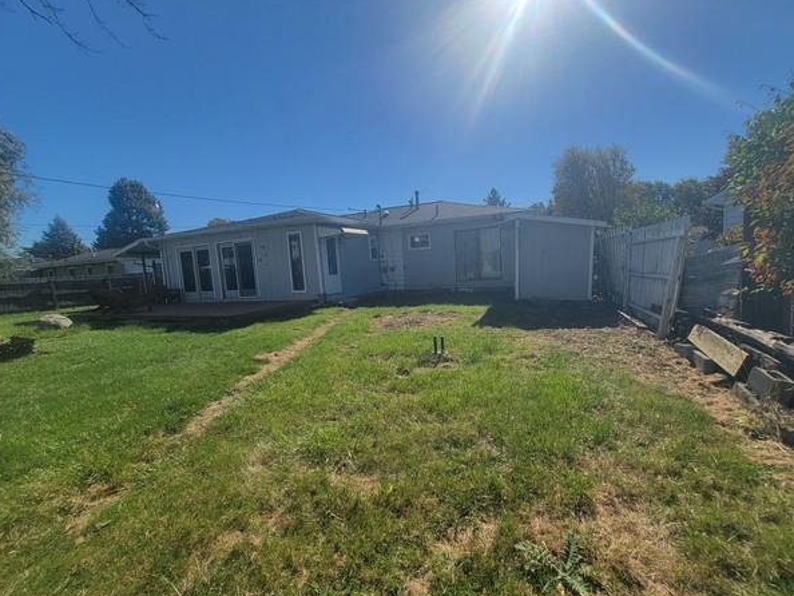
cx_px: 410
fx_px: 321
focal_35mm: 14
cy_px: 303
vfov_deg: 85.7
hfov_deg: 102.0
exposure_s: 1/2198
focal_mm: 2.2
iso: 50
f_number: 2.2
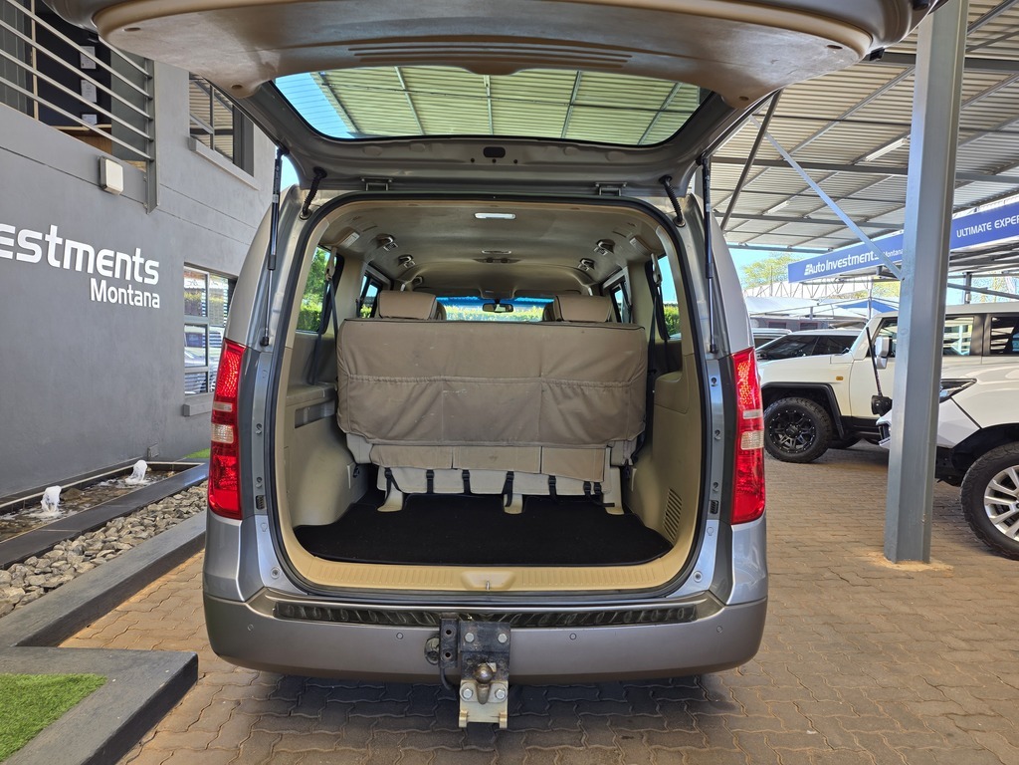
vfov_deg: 58.9
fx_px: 677
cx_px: 510
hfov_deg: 73.9
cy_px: 382
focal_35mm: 23
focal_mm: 6.25
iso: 64
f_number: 1.7
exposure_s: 1/180
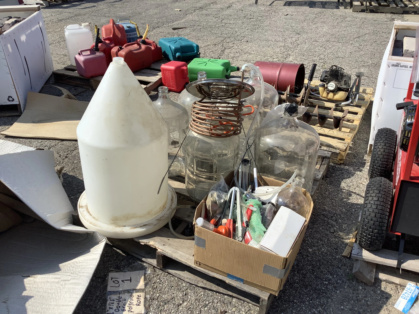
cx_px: 210
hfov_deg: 58.4
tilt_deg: -28.0
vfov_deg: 45.4
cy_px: 157
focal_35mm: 31
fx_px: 375
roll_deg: +2.6
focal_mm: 3.3
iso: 25
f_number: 2.4
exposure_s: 1/1481
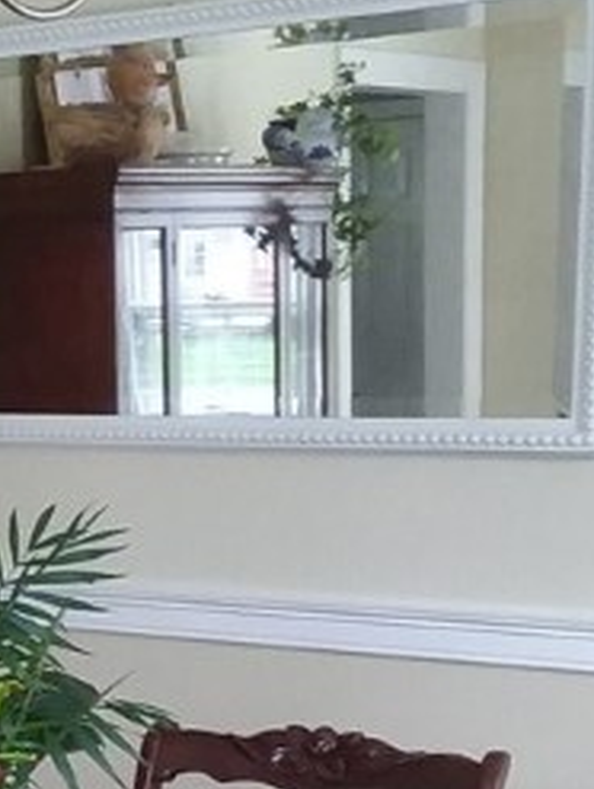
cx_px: -265
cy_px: 642
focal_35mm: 90
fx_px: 2054
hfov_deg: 15.3
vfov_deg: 21.4
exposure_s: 1/24
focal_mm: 2.47
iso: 160
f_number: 1.9
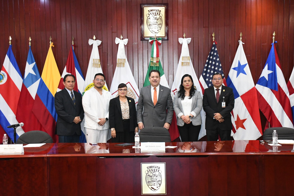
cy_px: 98
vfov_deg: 28.1
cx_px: 147
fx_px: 392
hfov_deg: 41.1
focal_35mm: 48
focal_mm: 32
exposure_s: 1/125
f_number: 6.3
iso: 5000
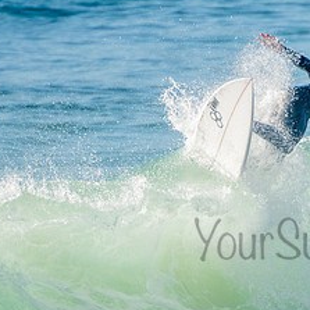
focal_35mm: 1328
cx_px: 338
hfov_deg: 1.3
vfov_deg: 1.3
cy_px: 227
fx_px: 13455
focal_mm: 400
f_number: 5.6
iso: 250
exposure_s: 1/1250
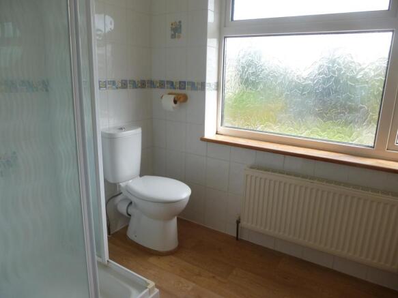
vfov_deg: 56.8
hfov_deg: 71.6
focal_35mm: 24
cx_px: 199
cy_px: 149
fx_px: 276
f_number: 3.5
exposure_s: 1/250
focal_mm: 4.3
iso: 200
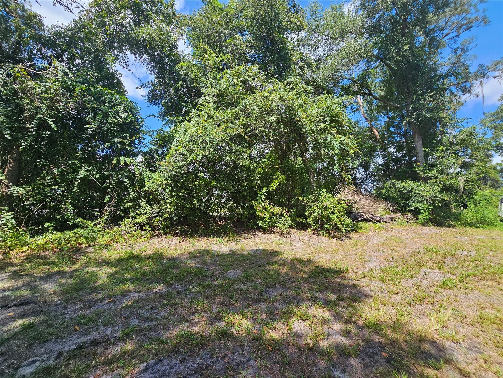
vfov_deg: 89.9
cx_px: 252
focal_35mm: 13
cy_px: 189
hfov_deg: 106.2
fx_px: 189
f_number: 2.2
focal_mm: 2.2
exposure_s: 1/788
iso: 50
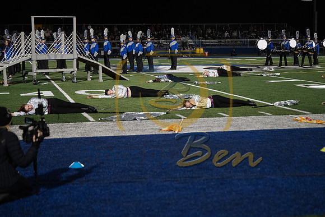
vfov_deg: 19.5
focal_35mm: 70
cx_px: 162
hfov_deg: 28.8
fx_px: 632
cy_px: 108
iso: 5000
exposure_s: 1/1250
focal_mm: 70
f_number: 2.8
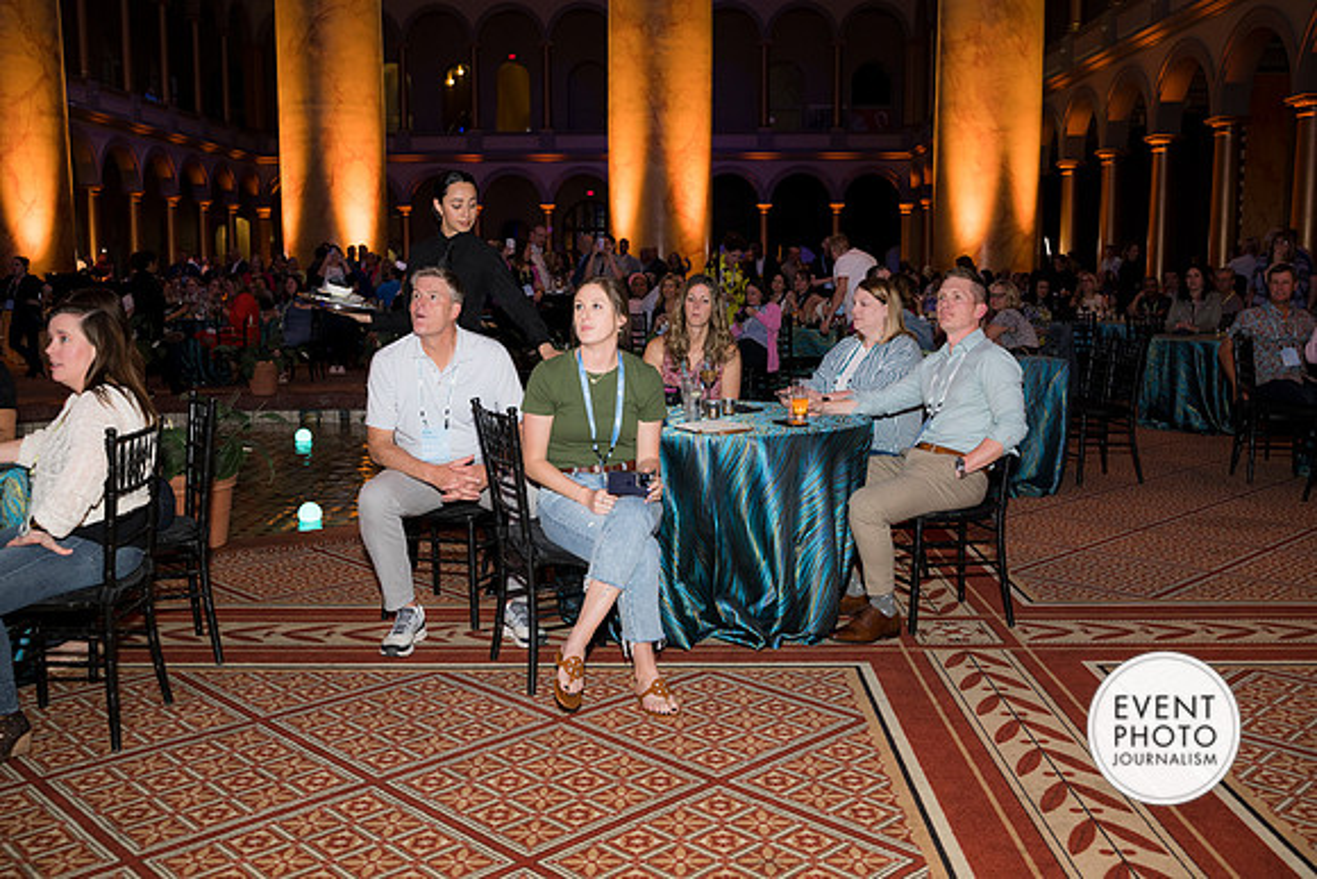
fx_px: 1240
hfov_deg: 56.0
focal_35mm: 34
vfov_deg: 39.0
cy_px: 440
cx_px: 658
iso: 800
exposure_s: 1/100
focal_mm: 33.5
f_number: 4
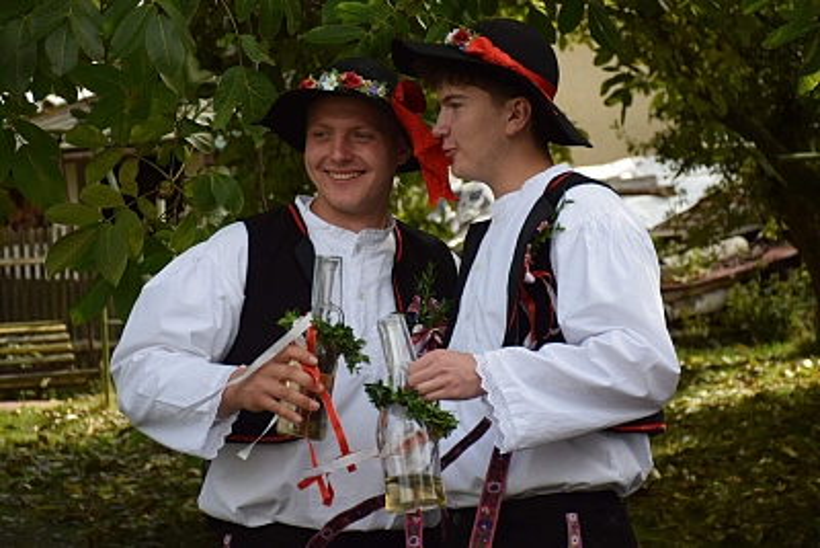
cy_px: 274
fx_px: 2734
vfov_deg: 11.4
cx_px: 410
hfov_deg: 17.1
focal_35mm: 120
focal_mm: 80
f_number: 5.3
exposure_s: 1/1000
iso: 640
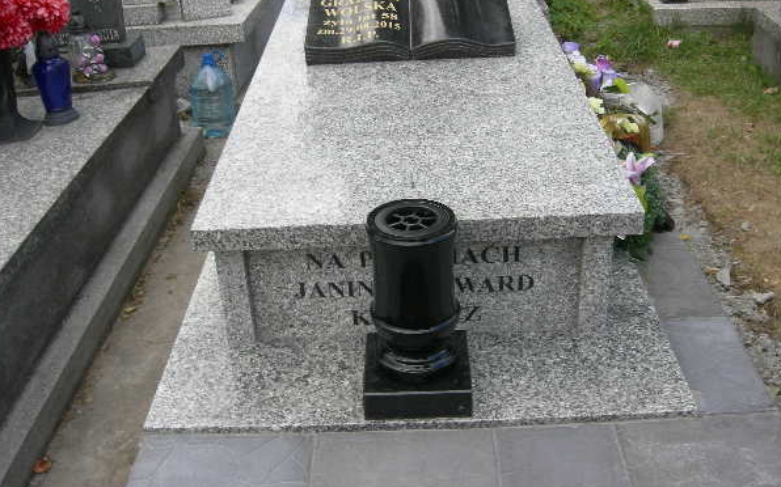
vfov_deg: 31.1
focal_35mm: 41
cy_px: 179
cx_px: 408
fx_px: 872
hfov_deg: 48.2
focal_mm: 7.5
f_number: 4.8
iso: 64
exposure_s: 1/120
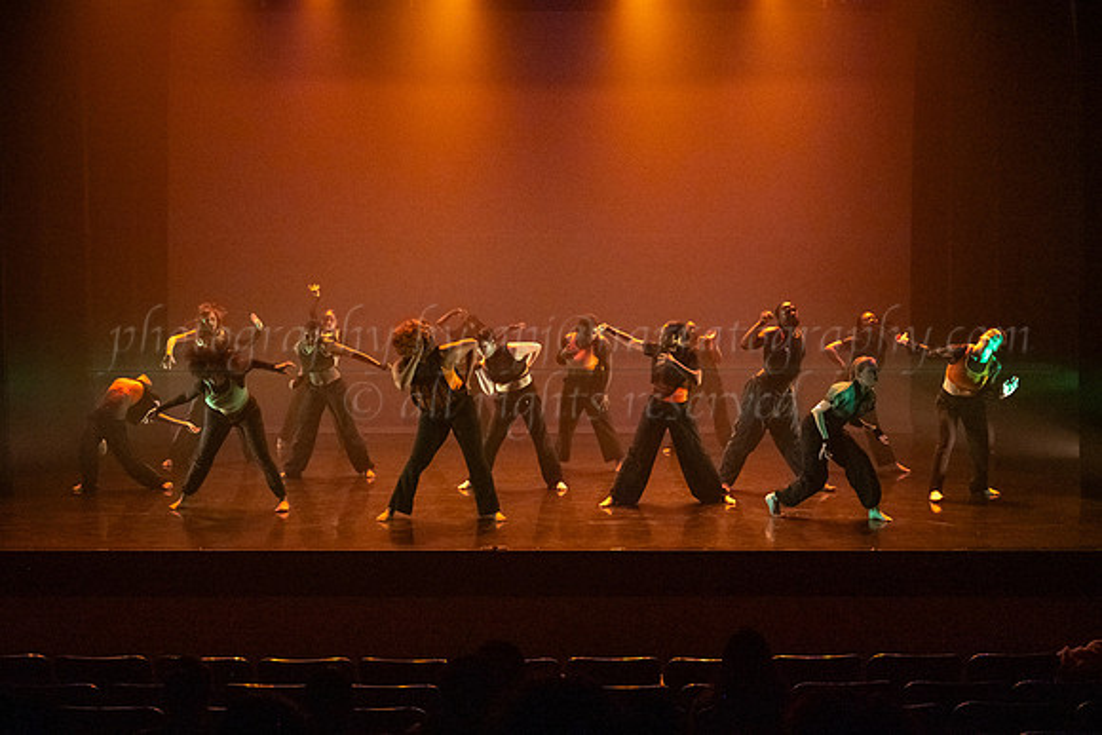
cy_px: 382
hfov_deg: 37.5
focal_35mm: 53
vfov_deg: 25.6
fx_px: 1621
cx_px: 584
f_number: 3.5
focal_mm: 49
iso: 4000
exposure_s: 1/400
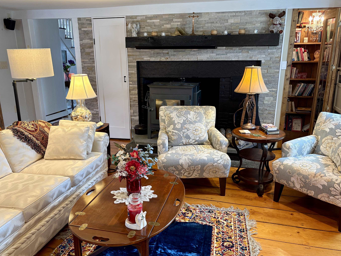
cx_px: 161
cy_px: 136
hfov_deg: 61.6
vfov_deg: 48.2
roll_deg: +1.0
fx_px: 286
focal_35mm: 29
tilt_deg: -16.0
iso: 200
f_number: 1.6
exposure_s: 1/60
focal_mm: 5.96
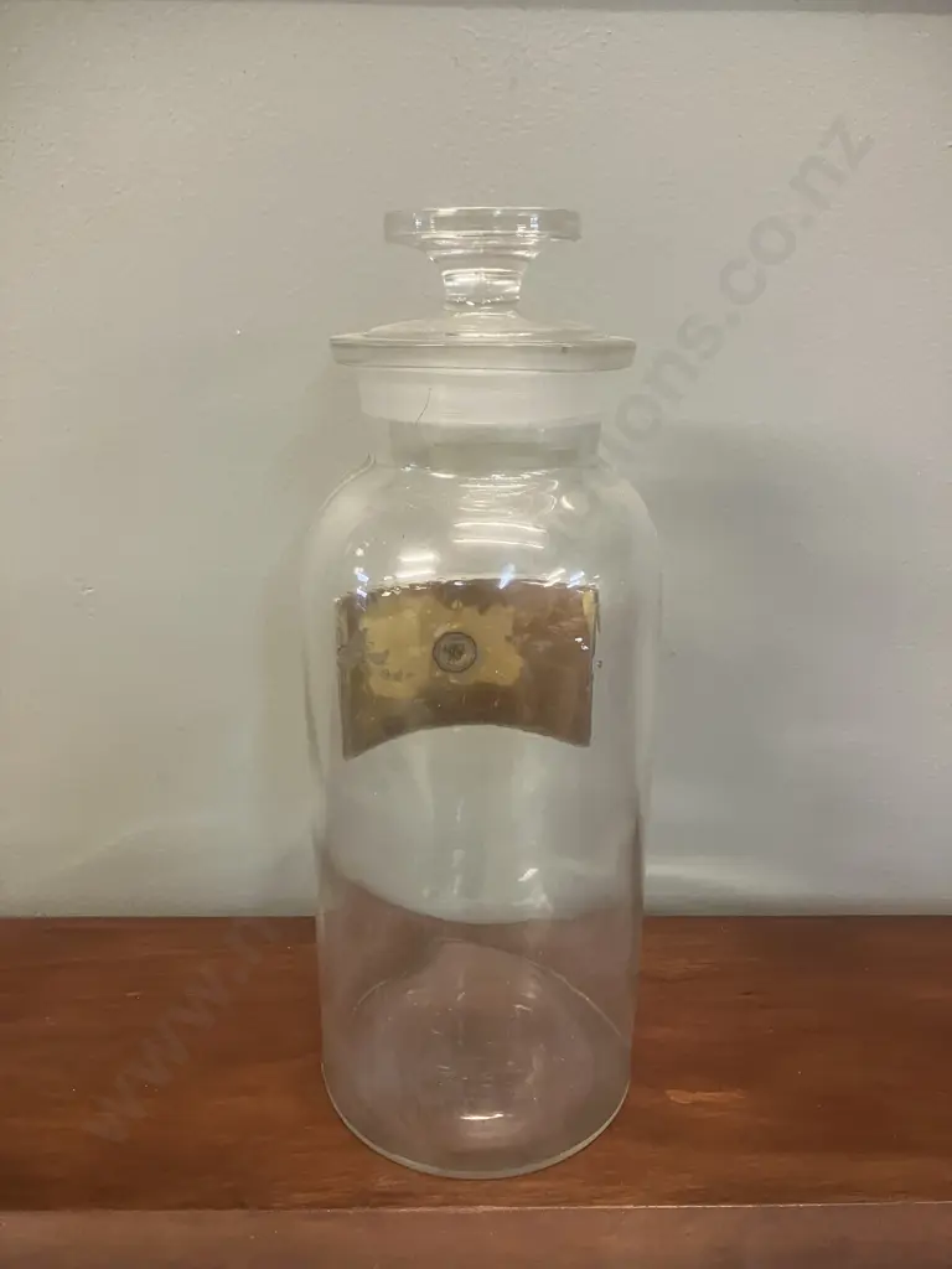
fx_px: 1027
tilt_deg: -16.7
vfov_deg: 63.4
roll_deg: -0.9
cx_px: 476
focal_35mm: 28
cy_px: 634
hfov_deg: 49.7
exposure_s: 1/50
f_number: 1.8
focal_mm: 3.99
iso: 250
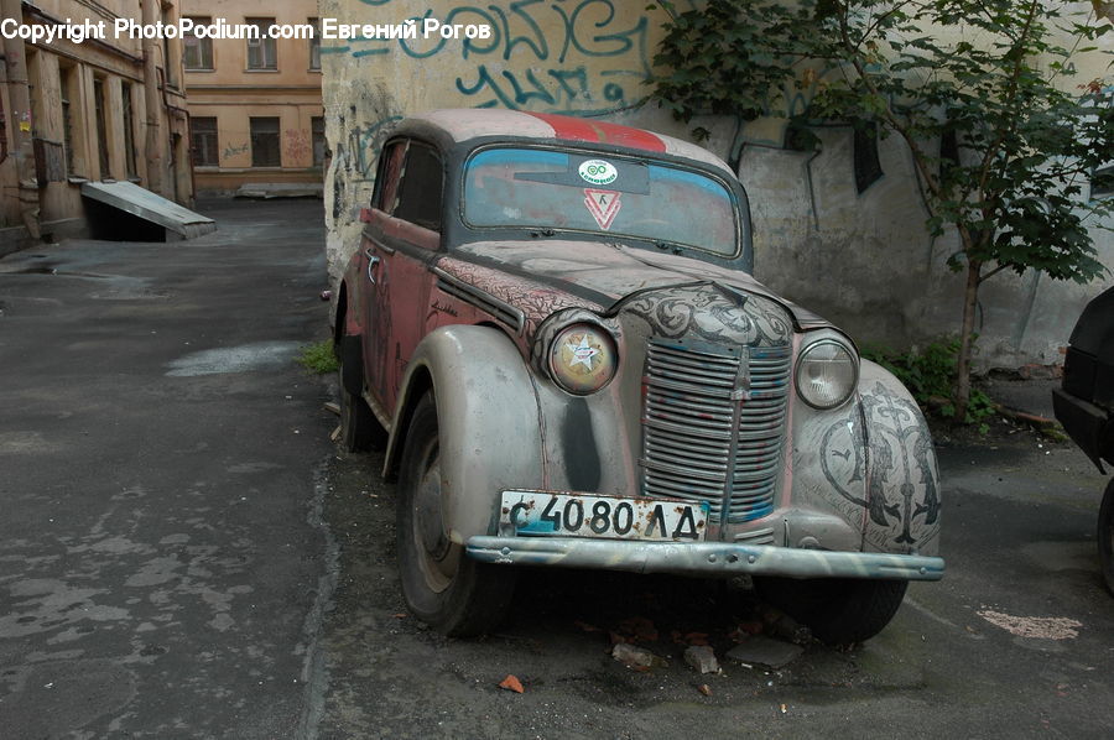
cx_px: 557
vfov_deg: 32.9
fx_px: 1252
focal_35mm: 40
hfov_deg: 48.0
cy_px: 370
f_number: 6.3
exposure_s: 1/60
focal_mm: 27
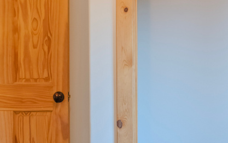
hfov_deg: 23.7
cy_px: 73
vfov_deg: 15.4
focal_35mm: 85
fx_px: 528
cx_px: 206
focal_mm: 17
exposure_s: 1/200
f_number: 8
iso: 1000
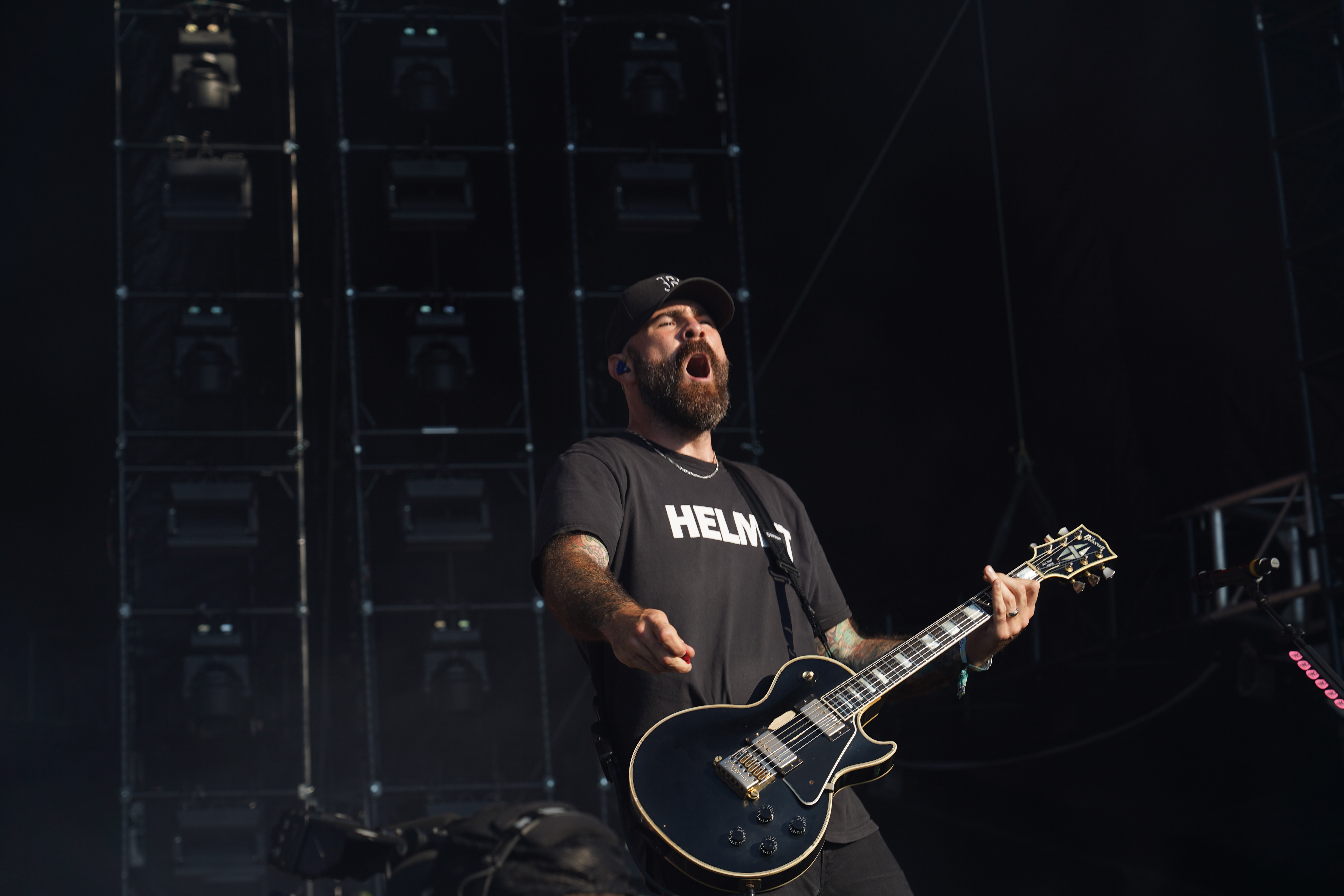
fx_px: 3920
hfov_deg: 19.5
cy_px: 448
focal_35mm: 105
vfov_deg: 13.0
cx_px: 672
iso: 100
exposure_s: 1/320
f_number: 6.3
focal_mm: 105
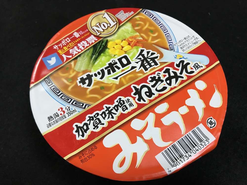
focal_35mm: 28
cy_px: 92
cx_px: 124
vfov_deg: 49.7
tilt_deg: -61.8
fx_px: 200
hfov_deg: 63.4
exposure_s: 1/24
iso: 40
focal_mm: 3.99
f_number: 1.8
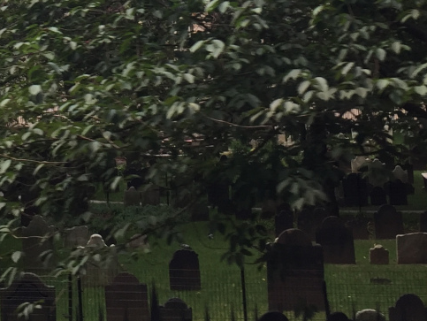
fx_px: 1185
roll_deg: -0.4
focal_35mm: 96
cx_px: 108
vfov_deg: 14.6
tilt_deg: +11.7
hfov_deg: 20.3
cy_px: -126
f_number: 2.2
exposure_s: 1/230
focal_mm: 4.15
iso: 32
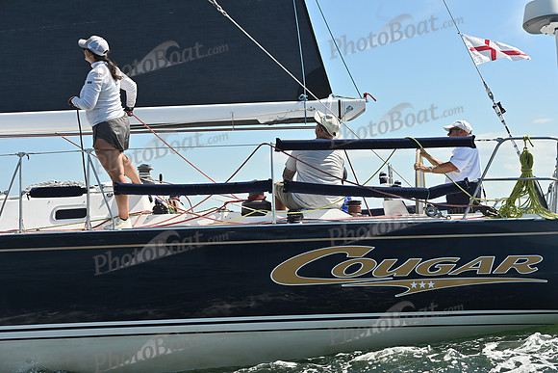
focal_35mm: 70
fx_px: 1085
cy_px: 186
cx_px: 279
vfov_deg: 19.5
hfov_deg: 28.8
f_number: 8
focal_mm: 70
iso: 250
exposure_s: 1/1000
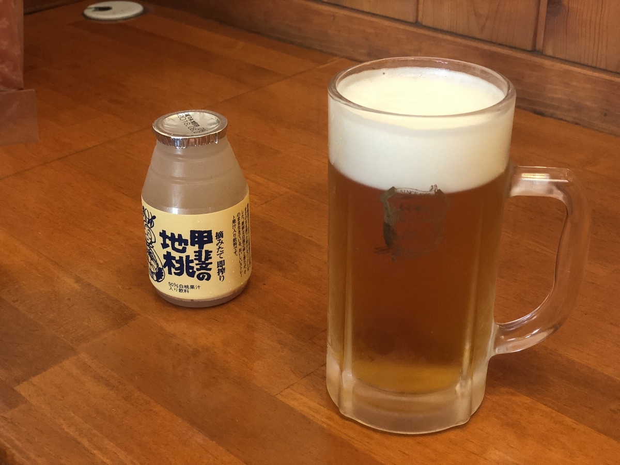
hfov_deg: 36.8
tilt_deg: -28.0
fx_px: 931
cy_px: 232
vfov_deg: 28.0
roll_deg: +1.4
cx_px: 310
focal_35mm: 52
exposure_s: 1/14
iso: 160
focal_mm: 6
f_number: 2.4
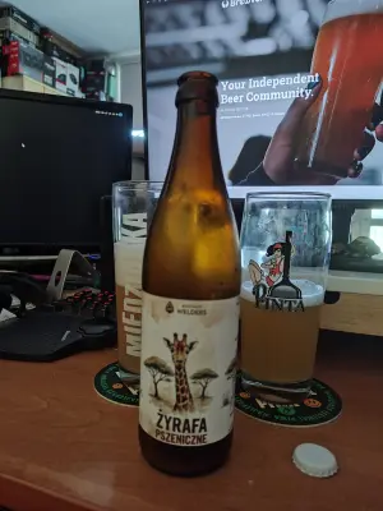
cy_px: 256
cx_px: 192
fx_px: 339
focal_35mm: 23
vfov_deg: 73.9
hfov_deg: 58.9
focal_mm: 5.56
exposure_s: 1/15.2
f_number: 1.88
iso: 193
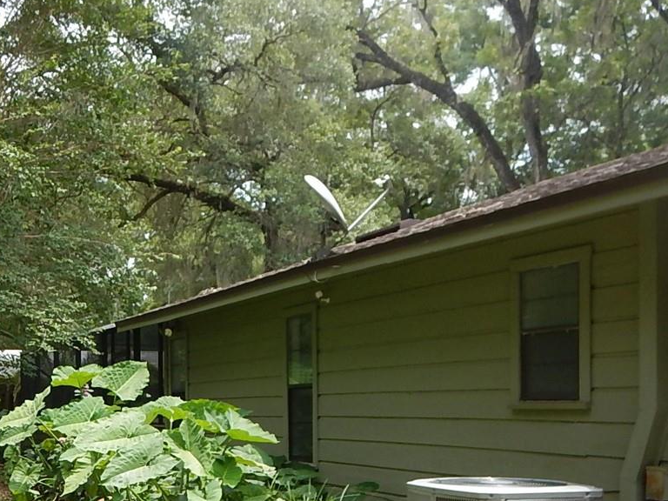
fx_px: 965
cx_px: 157
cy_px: 426
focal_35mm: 50
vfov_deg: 28.3
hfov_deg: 37.2
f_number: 2.8
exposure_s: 1/400
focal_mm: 4.3
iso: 125
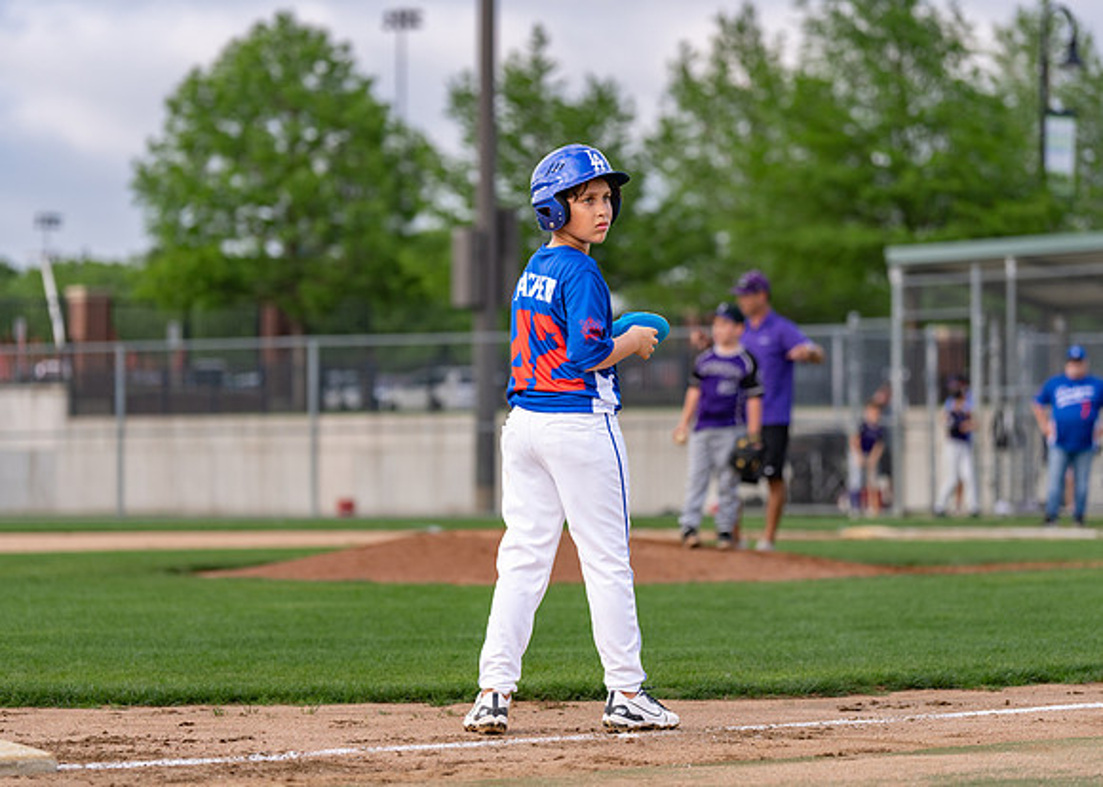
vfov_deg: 11.5
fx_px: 3925
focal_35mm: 125
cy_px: 394
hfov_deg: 16.0
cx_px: 552
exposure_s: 1/1600
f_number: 2.8
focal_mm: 118
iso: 250
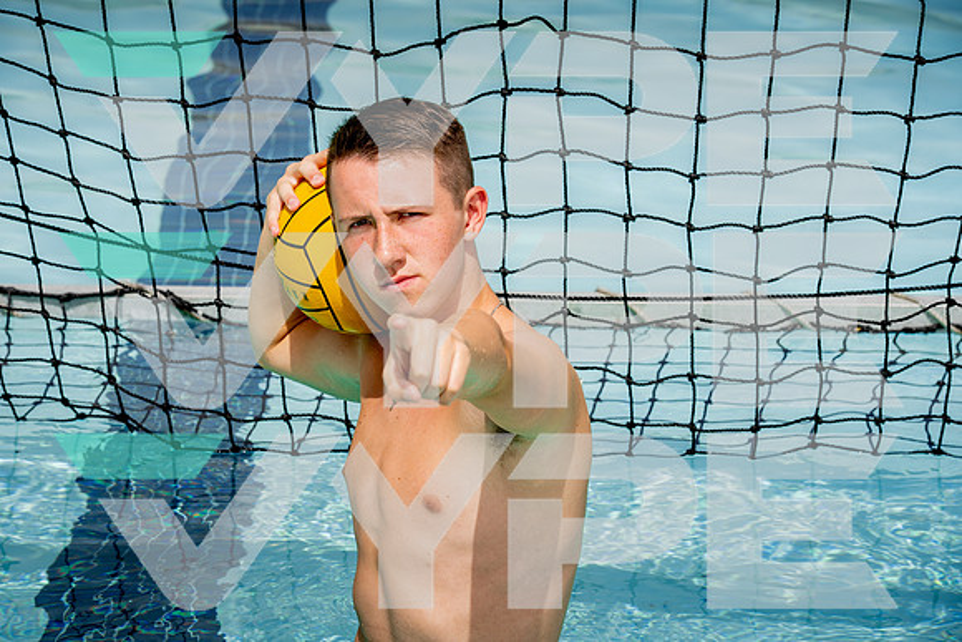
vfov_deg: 11.2
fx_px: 3287
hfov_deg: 16.6
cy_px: 321
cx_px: 481
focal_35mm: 123
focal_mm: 123
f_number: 9
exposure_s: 1/250
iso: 50
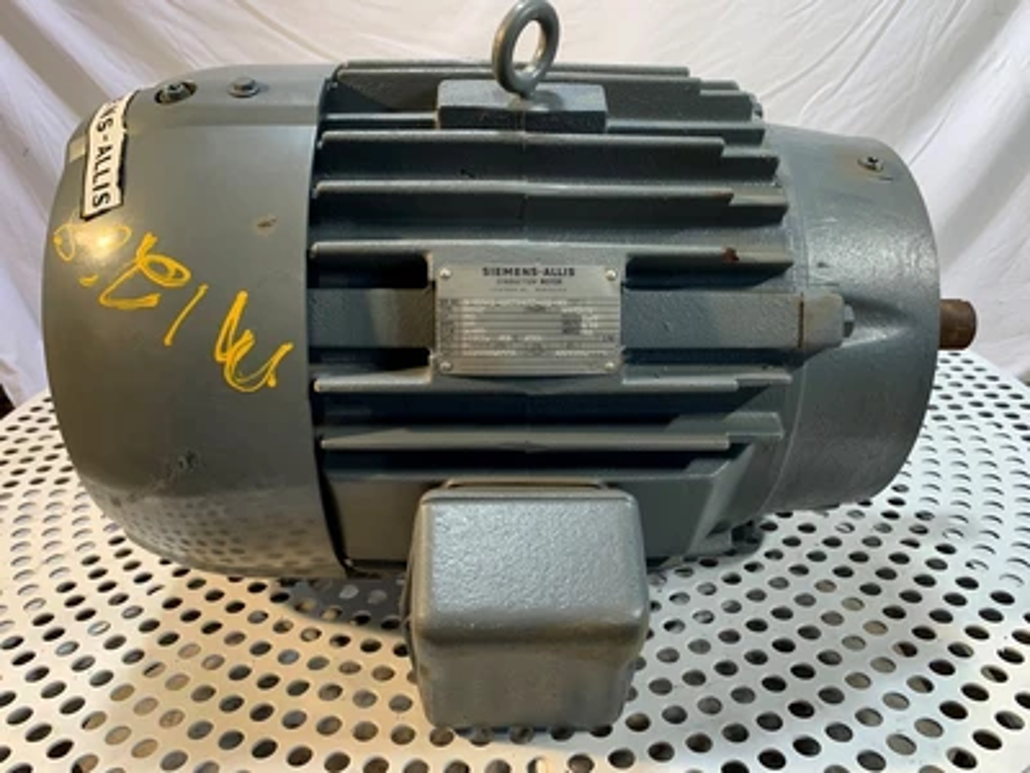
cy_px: 386
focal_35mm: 26
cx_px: 515
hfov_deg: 67.3
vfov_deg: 53.1
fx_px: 774
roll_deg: +2.2
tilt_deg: -19.5
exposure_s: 1/120
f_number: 1.8
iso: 64
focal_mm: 4.25
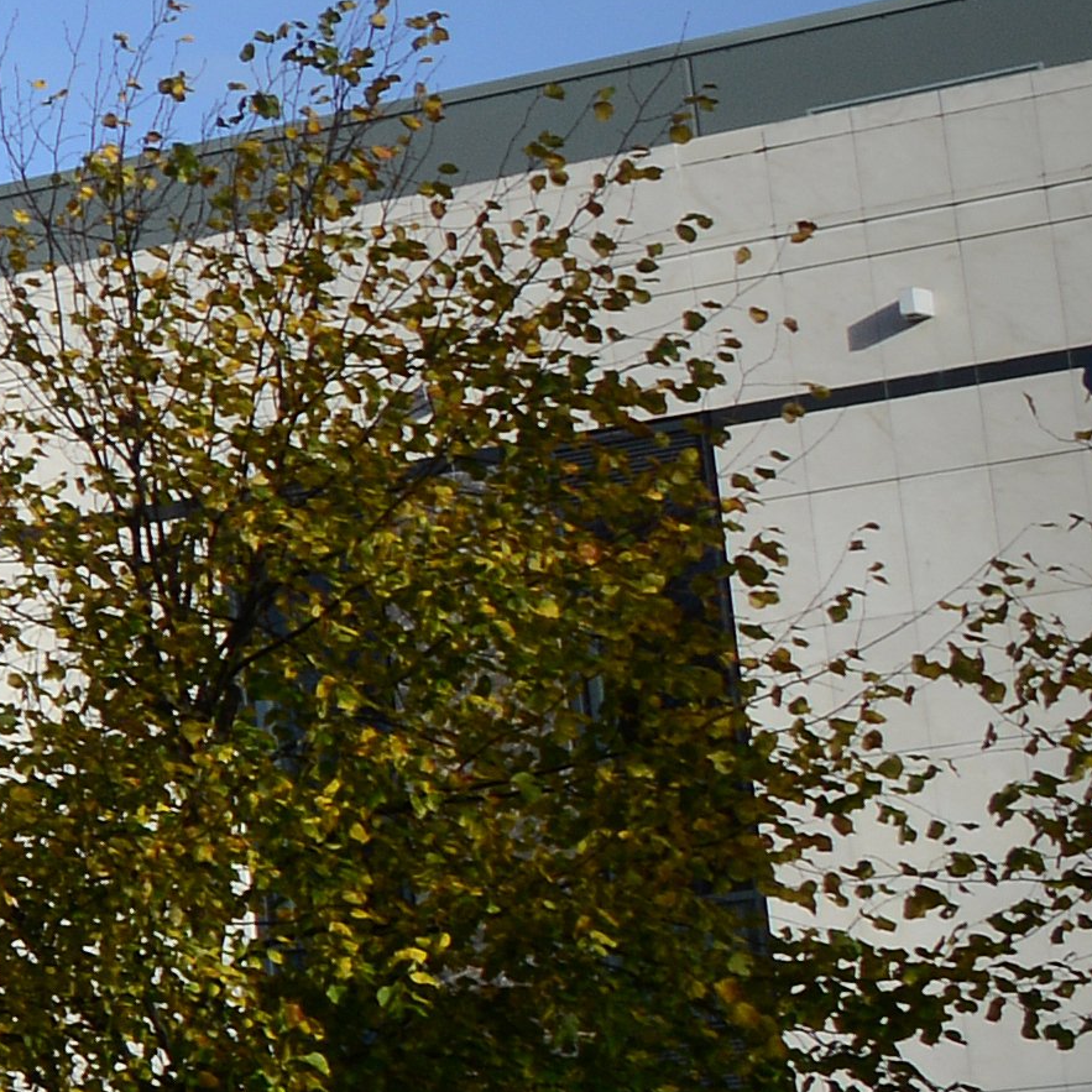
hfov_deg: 7.5
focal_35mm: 170
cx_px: -3125
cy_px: 571
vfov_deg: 10.3
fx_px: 6067
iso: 160
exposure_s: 1/125
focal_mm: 24
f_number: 14
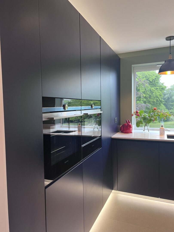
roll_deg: +2.0
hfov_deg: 53.1
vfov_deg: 67.3
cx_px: 87
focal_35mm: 26
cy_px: 116
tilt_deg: -3.3
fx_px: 174
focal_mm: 5.7
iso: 100
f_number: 1.5
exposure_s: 1/50
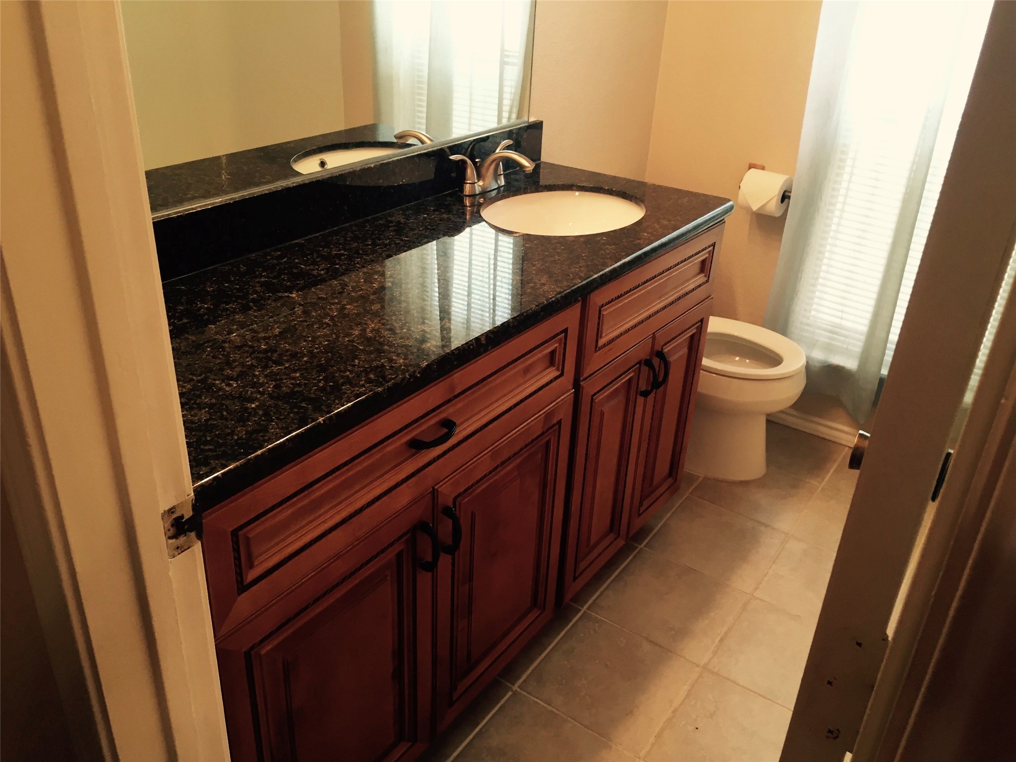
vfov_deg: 48.2
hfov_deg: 61.7
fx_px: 851
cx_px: 508
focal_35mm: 29
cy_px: 381
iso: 64
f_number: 2.2
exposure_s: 1/30
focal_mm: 4.15
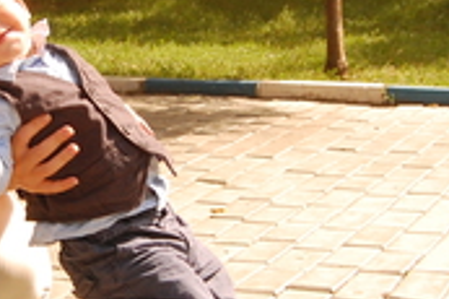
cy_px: 156
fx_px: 1365
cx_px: 101
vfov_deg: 12.5
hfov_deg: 18.5
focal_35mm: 110
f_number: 5
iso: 400
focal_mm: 23
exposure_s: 1/800
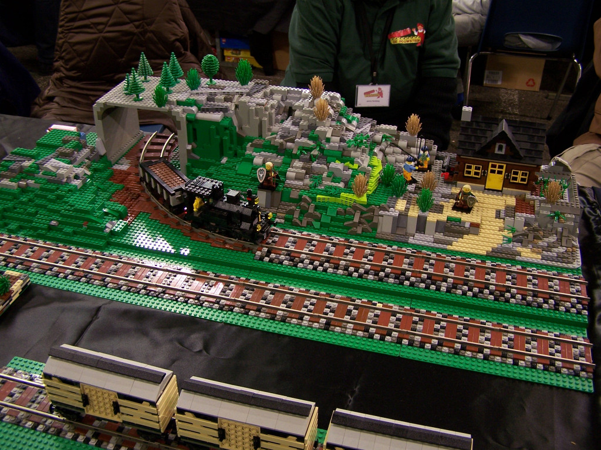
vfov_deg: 37.7
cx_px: 300
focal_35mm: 38
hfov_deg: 49.0
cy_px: 225
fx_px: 660
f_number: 2.8
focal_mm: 6.3
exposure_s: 1/2
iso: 80
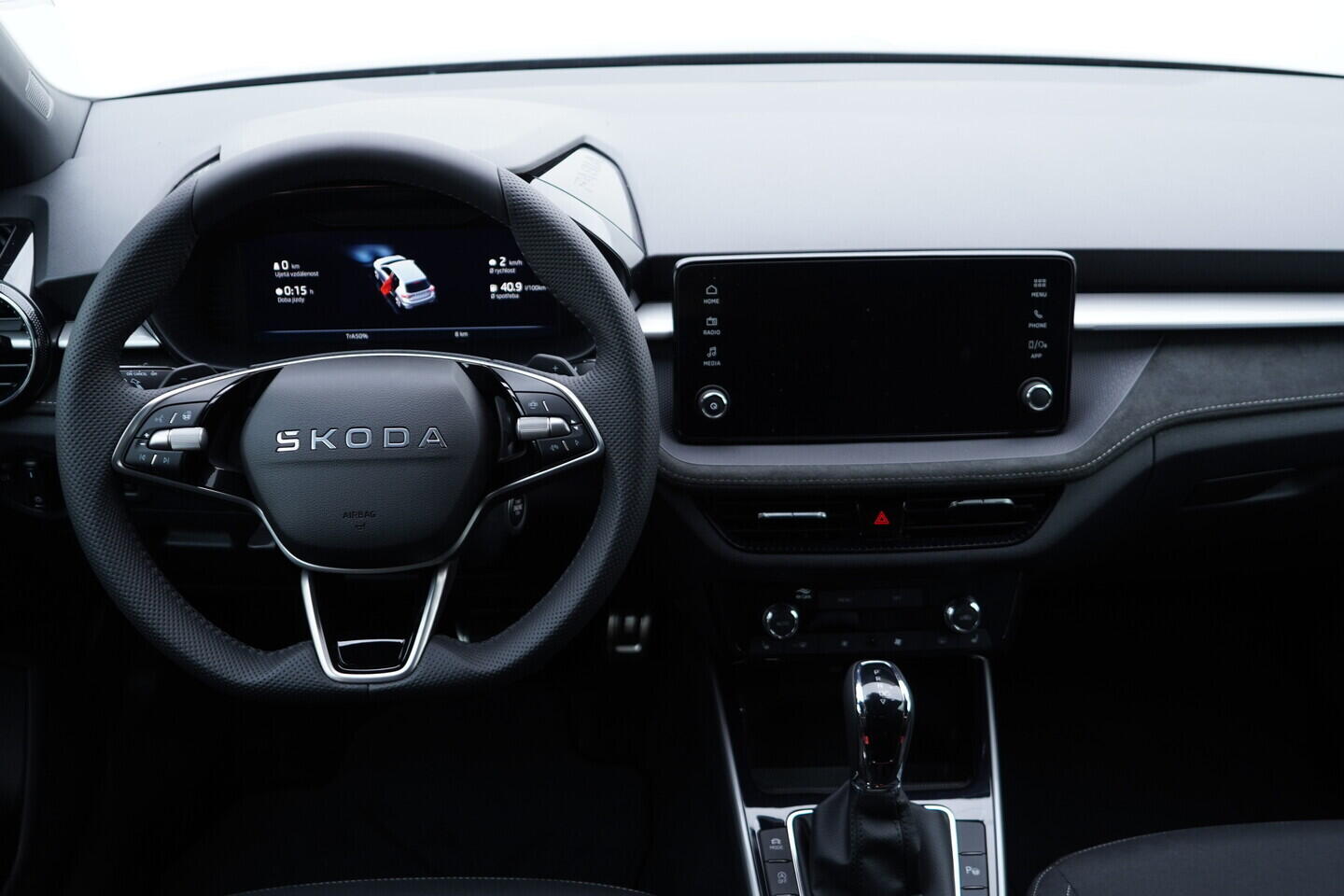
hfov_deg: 53.1
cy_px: 448
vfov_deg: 36.9
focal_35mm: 36
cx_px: 672
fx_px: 1344
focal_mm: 24
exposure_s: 1/40
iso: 200
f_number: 2.8
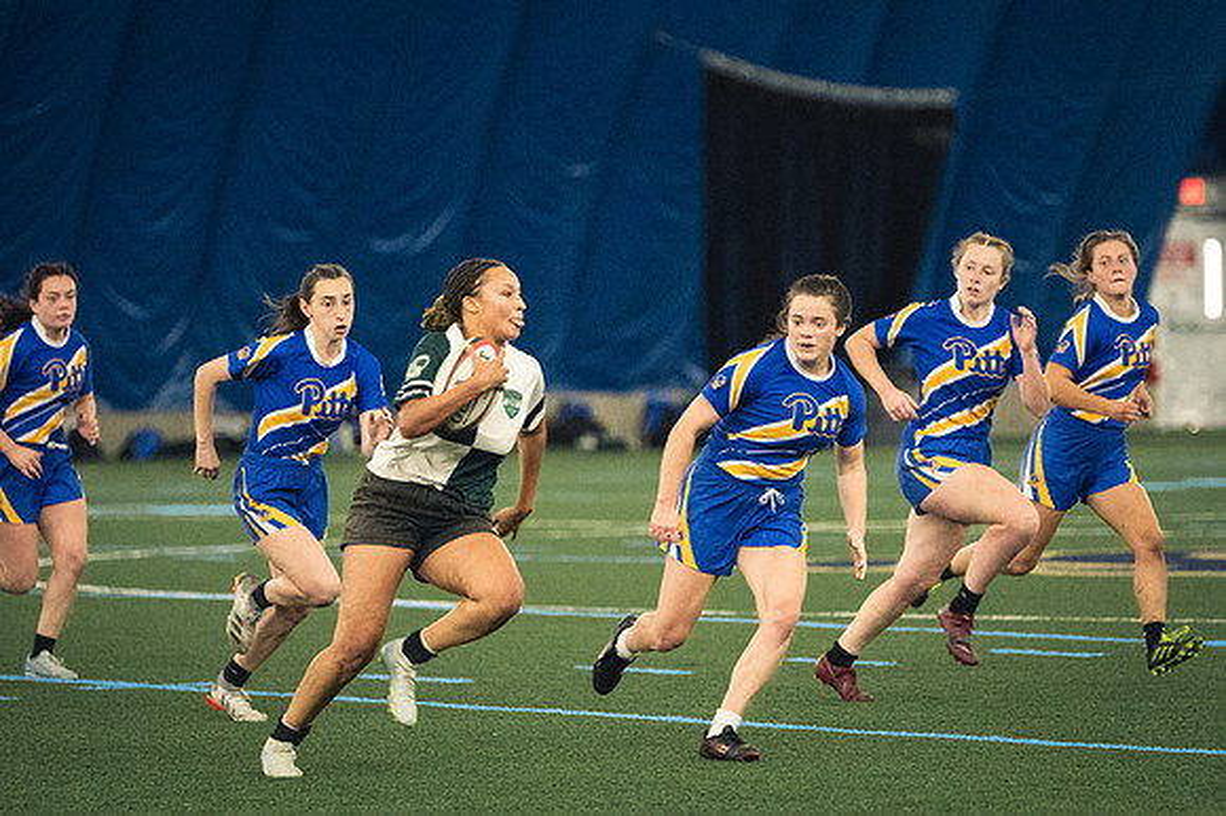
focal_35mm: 285
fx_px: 9700
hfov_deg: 7.2
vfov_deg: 4.8
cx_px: 613
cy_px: 408
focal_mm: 190
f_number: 2.8
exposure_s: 1/500
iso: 10000
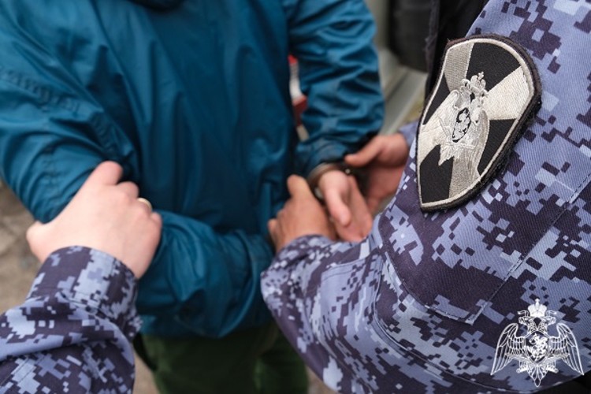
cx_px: 296
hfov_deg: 63.7
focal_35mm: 29
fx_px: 476
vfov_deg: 45.0
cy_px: 197
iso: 160
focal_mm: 19.6
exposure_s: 1/170
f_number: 5
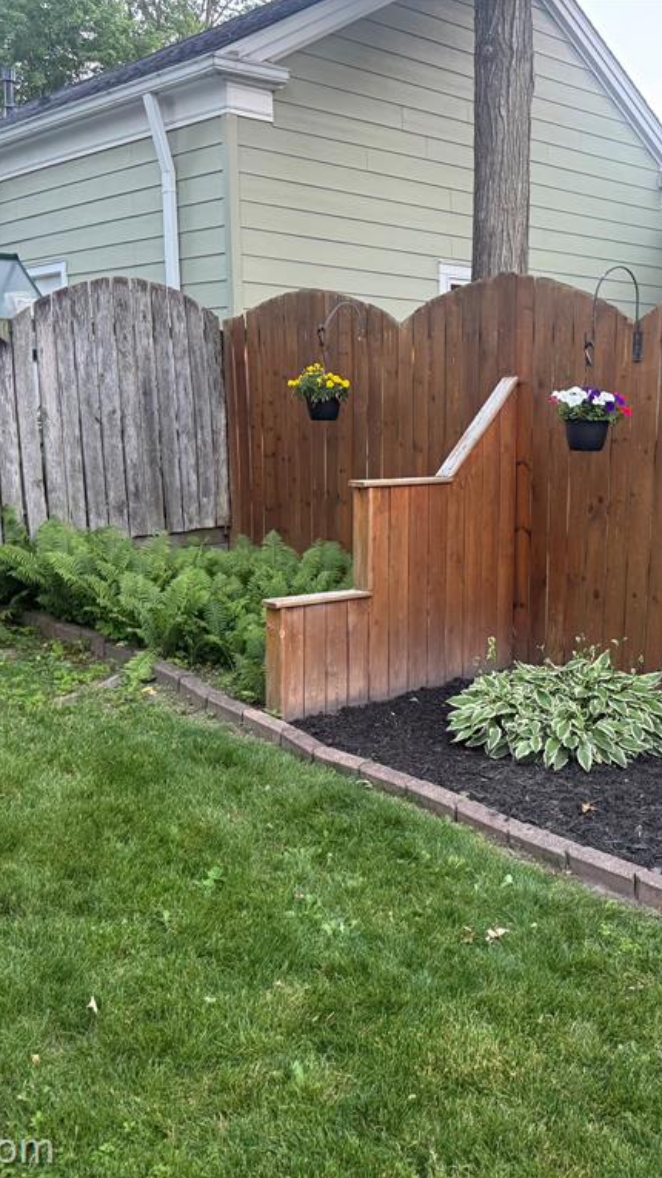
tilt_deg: -11.3
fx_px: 1093
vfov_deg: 56.6
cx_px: 459
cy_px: 588
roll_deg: +0.7
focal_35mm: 35
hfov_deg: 33.3
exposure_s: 1/60
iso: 250
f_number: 1.78
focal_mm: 6.76
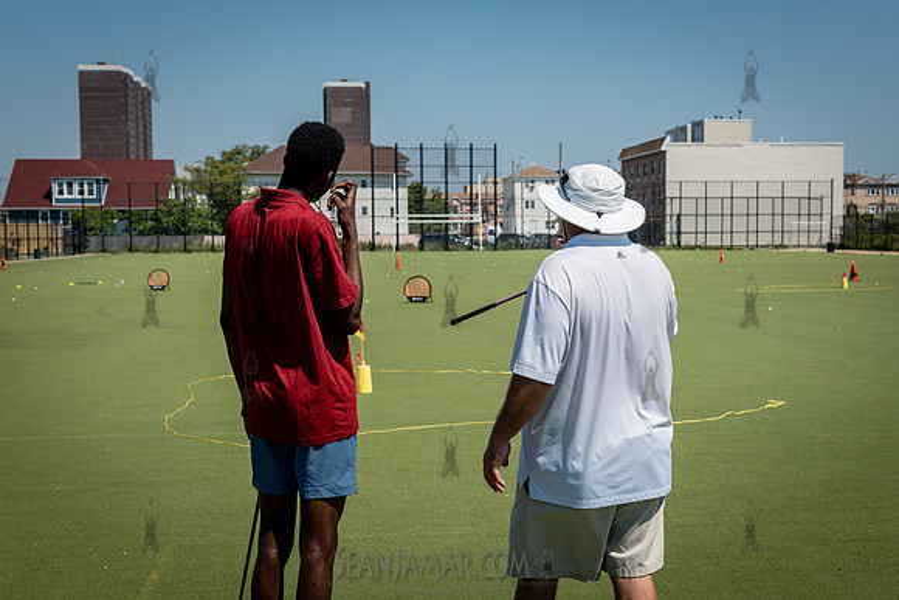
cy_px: 326
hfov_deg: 39.0
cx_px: 486
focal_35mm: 51
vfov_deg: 26.6
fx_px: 1270
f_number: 5
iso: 100
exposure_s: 1/1250
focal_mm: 38
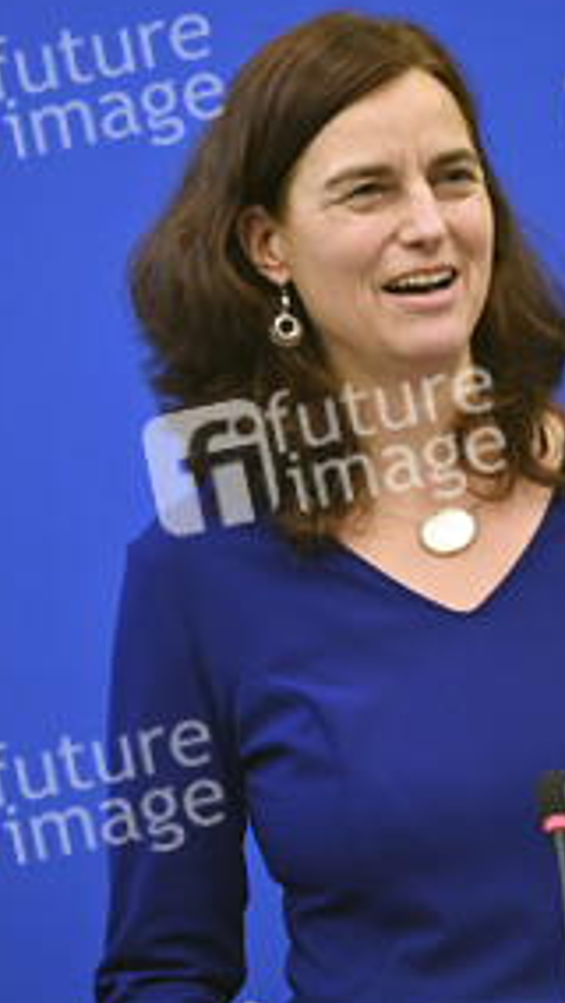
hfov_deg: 4.7
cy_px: 629
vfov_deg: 8.4
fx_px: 6863
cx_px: 427
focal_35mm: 258
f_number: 2.8
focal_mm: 175
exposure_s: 1/100
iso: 400
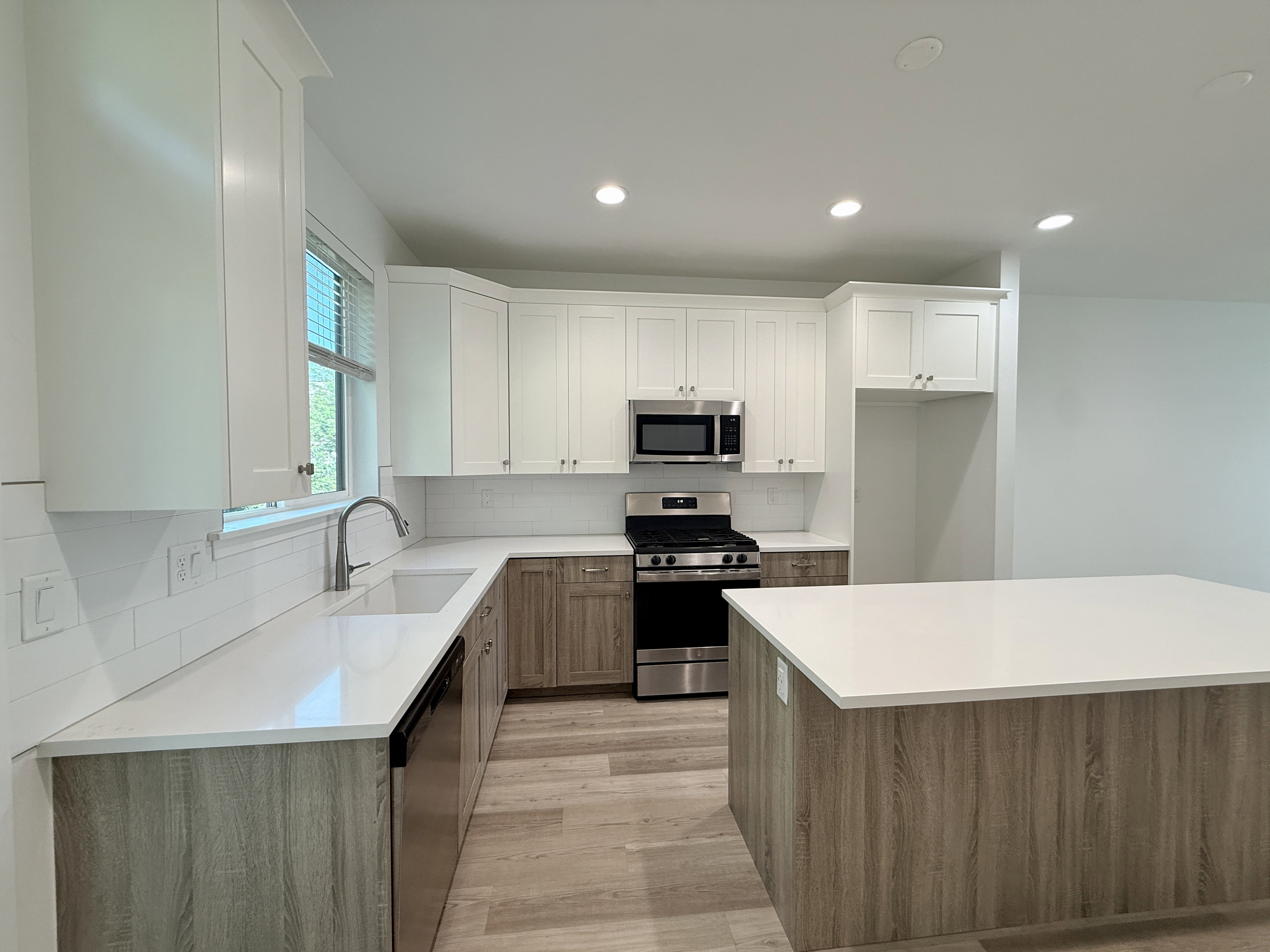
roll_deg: +0.1
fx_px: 514
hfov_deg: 102.1
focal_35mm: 14
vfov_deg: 85.7
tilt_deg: -1.5
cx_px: 635
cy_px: 476
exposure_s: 1/120
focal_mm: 2.22
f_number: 2.2
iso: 125
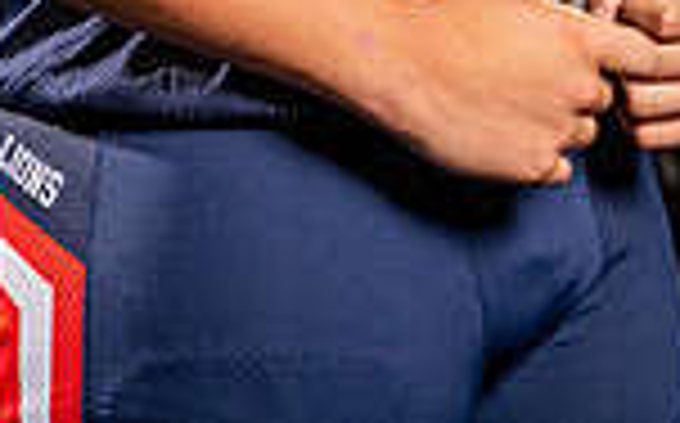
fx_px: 3147
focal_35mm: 170
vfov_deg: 7.2
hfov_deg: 12.3
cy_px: -585
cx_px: 329
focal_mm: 56
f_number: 5.6
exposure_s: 1/500
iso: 320
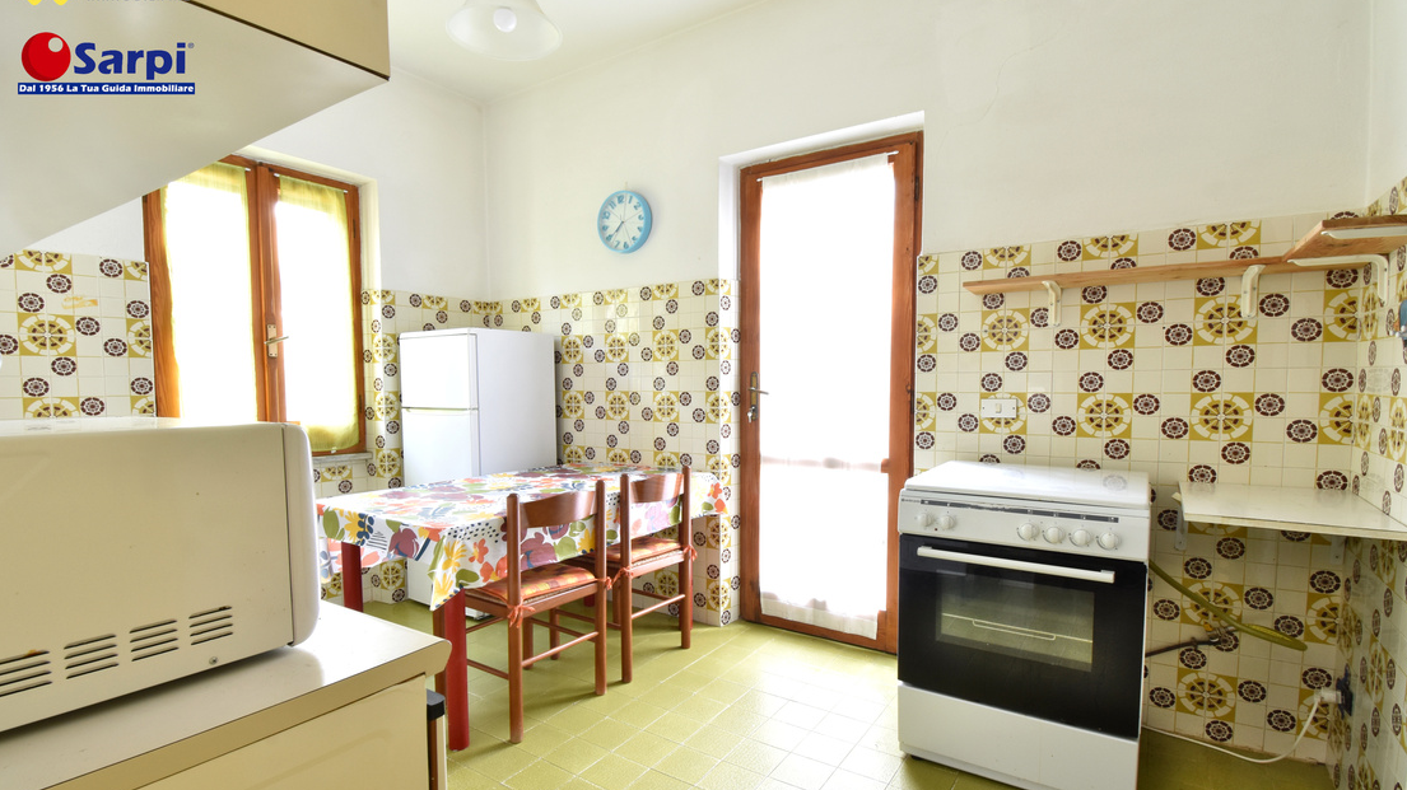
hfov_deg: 99.4
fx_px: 597
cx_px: 714
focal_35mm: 16
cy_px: 410
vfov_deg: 67.0
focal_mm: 10
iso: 400
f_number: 14
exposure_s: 1.3
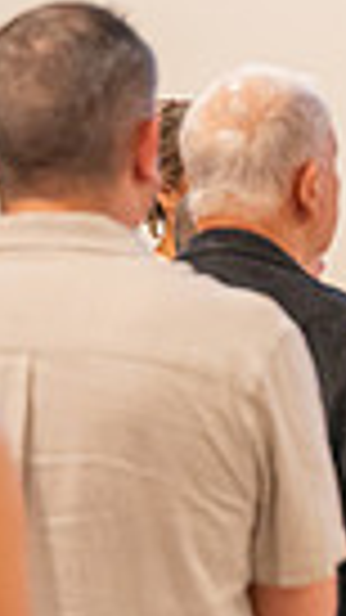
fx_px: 5059
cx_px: 1034
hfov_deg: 3.8
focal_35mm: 310
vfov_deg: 7.0
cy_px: 416
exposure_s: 1/125
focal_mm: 70
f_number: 2.8
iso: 1600
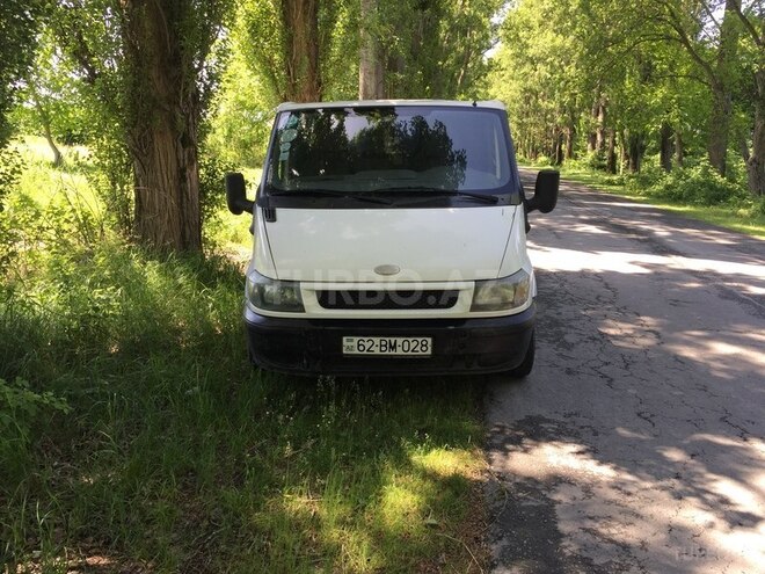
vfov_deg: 48.2
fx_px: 641
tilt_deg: -12.4
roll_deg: -4.3
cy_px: 287
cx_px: 382
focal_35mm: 29
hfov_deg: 61.7
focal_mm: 4.15
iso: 32
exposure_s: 1/191
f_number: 2.2
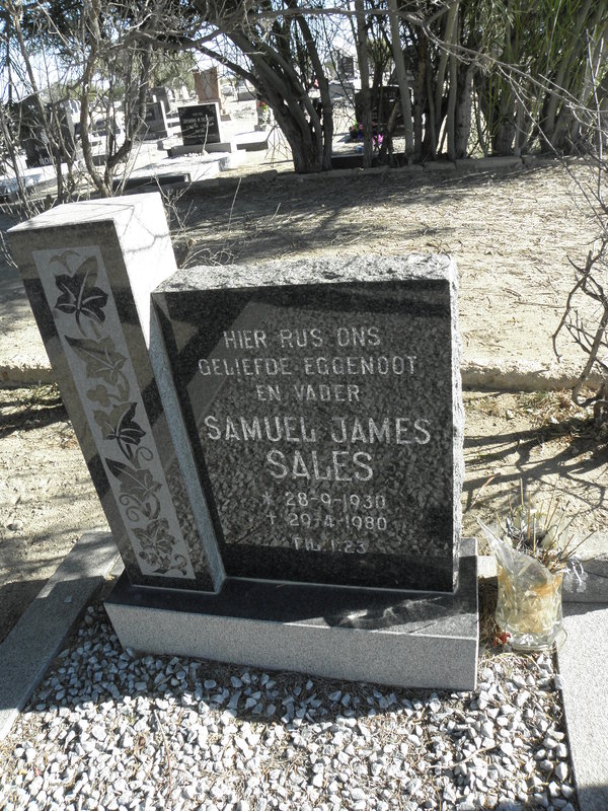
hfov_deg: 51.4
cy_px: 406
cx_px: 304
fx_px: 632
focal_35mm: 27
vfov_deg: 65.3
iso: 64
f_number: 5.6
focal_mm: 4.83
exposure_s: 1/100
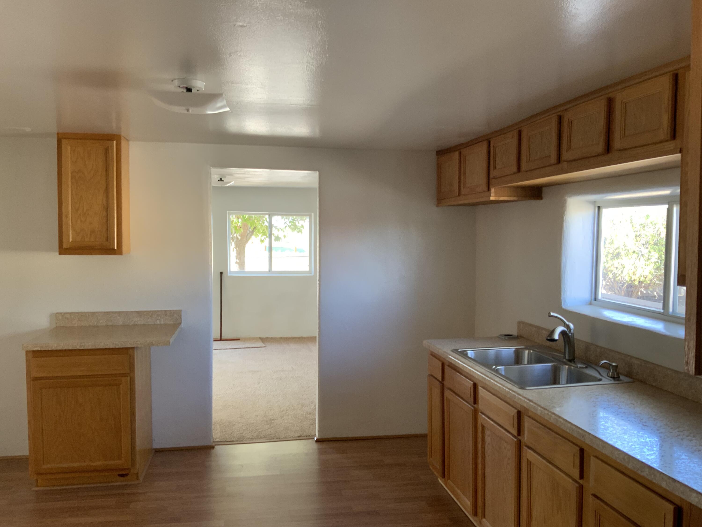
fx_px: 588
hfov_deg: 61.7
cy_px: 264
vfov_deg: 48.2
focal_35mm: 29
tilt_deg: -3.8
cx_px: 351
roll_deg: +0.0
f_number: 1.8
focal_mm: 3
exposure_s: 1/69
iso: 64
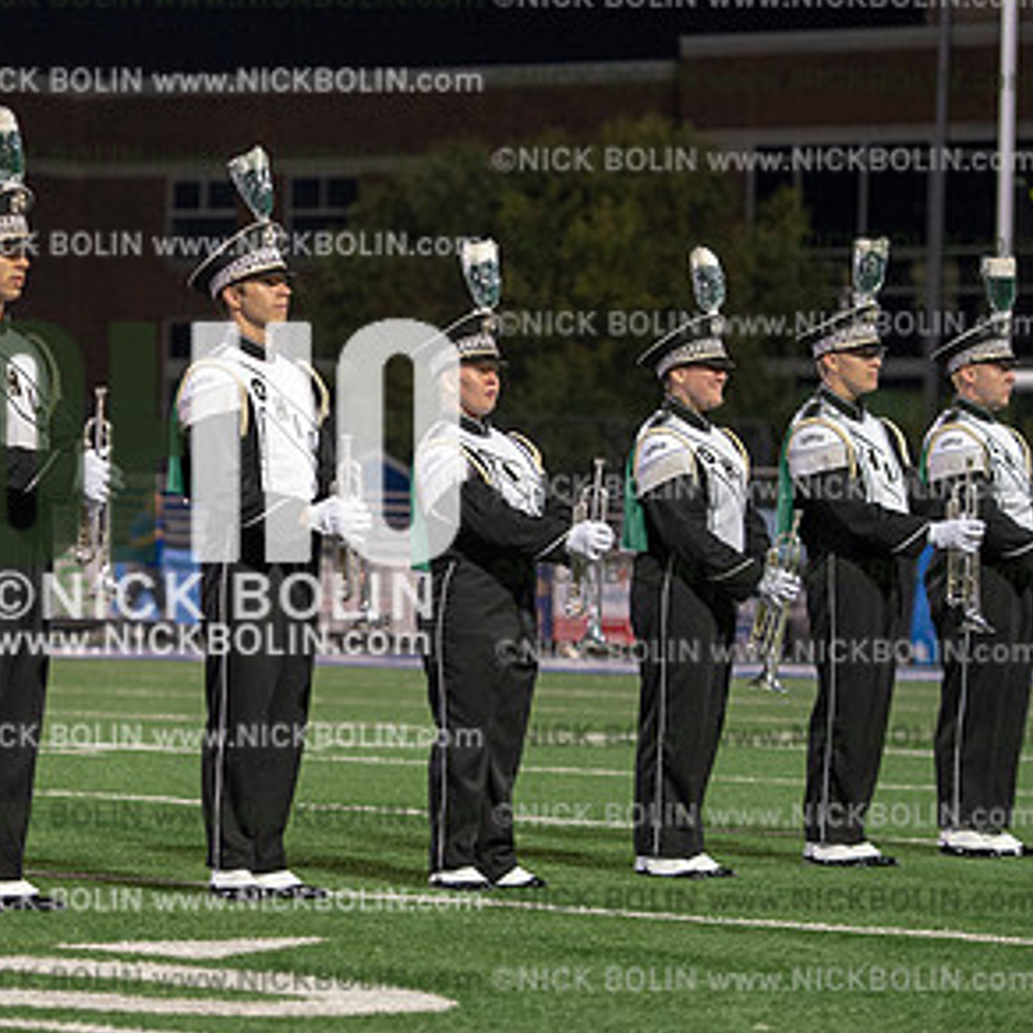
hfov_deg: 9.9
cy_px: 488
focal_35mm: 177
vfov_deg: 9.9
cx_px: 209
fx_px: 5976
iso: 2500
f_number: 2.8
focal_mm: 105
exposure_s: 1/200
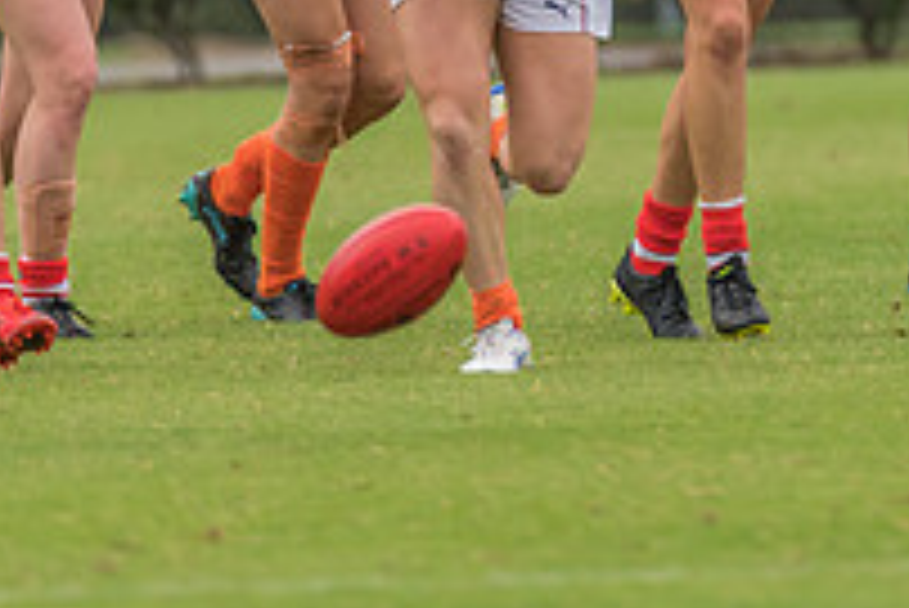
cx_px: 849
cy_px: -240
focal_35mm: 1442
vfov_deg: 1.0
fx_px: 36435
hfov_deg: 1.4
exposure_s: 1/1250
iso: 500
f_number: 7.1
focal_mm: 420
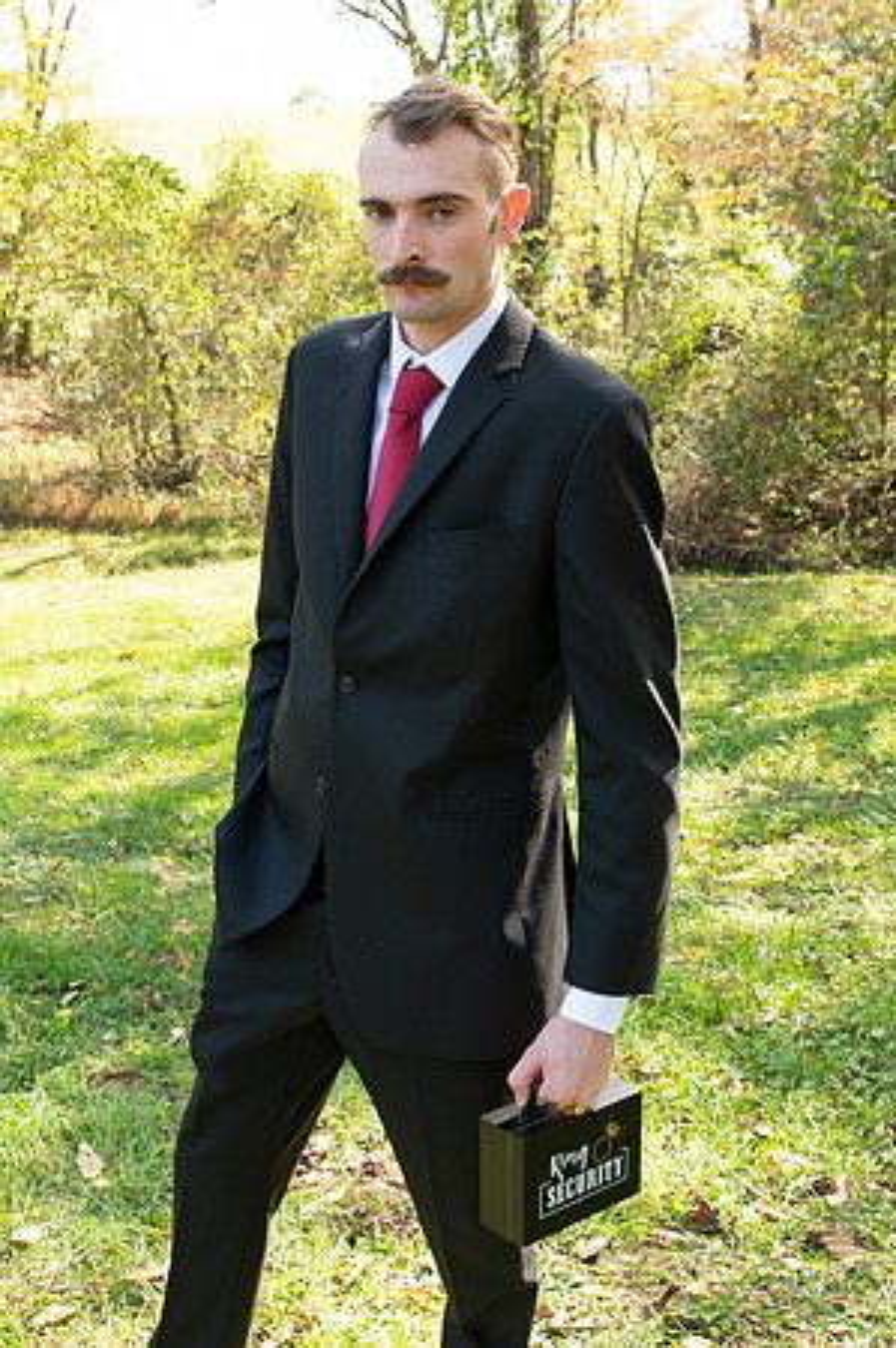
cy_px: 704
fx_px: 1537
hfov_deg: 32.5
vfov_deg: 47.4
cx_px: 380
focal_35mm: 41
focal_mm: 24
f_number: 5
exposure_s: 1/160
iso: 400
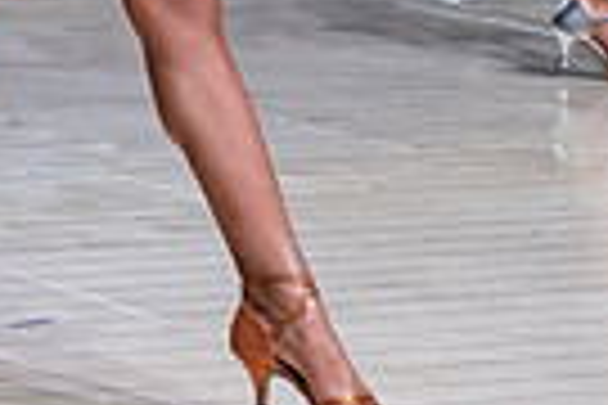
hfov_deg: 7.4
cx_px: -685
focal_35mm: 267
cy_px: -284
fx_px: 4509
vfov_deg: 5.1
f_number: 3.3
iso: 3200
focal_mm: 62
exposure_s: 1/400
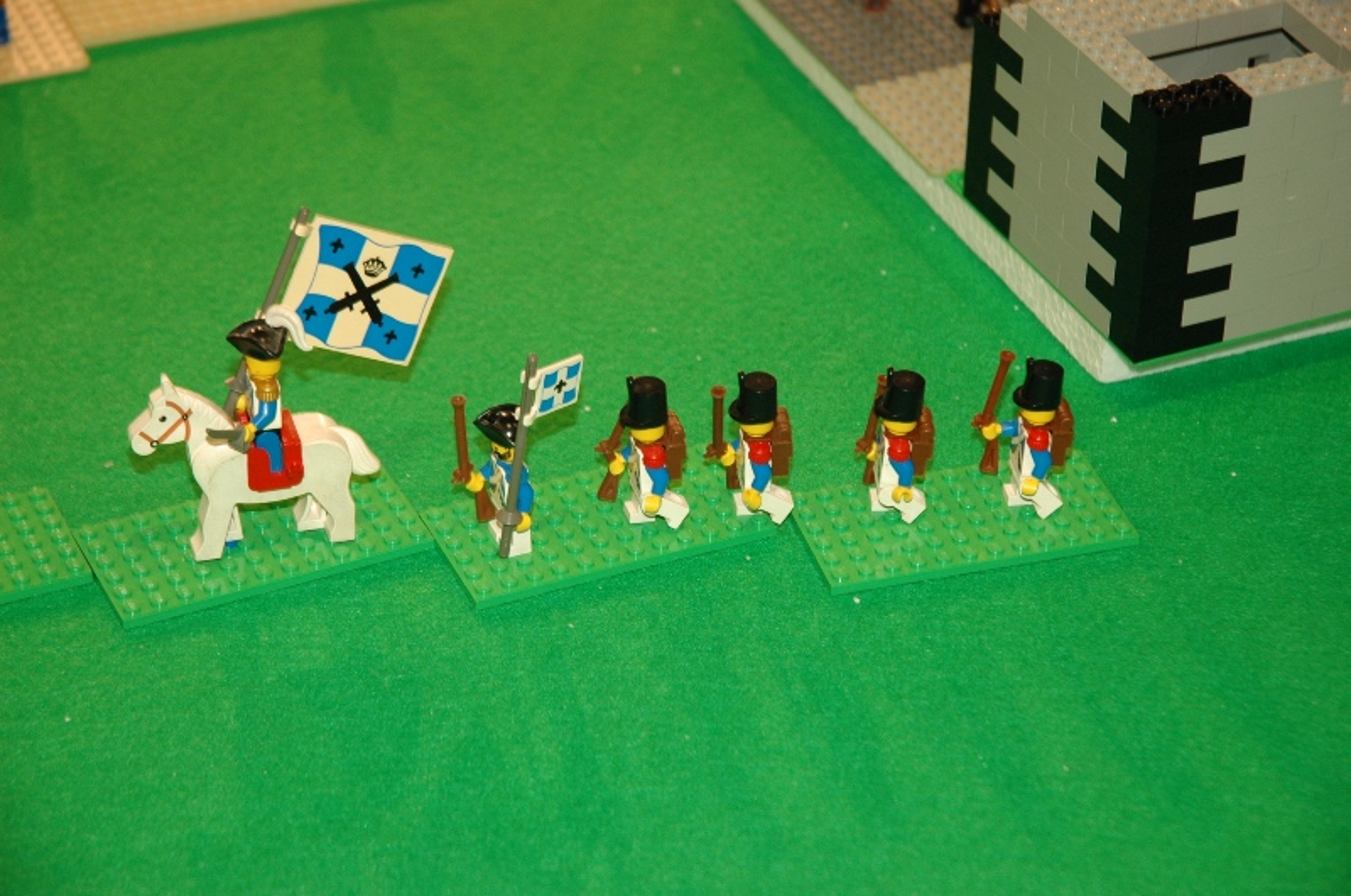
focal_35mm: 105
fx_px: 3935
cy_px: 448
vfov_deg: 13.0
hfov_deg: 19.5
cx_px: 676
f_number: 4.5
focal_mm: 70
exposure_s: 1/60
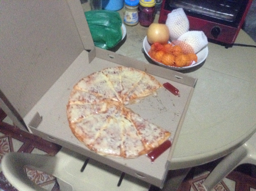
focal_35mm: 33
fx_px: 244
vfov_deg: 42.8
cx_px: 128
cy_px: 96
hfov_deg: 55.4
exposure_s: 1/15
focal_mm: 3.3
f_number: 2.4
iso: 640
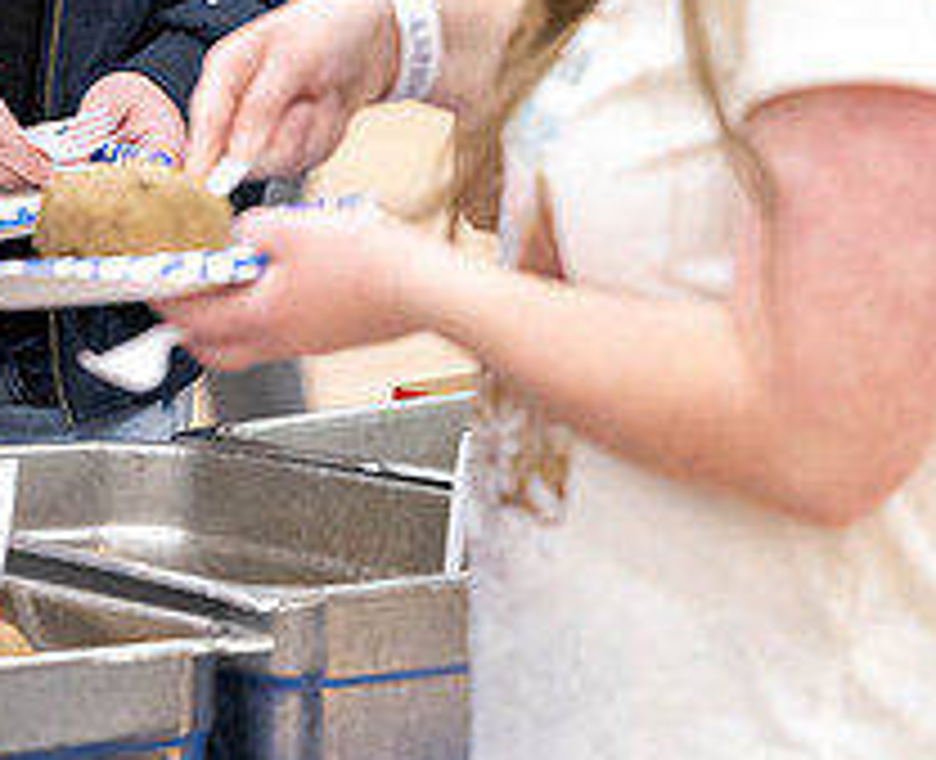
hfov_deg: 6.1
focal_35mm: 315
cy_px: -229
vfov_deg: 4.9
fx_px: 8780
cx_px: -99
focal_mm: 104
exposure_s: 1/320
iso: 2500
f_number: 2.8
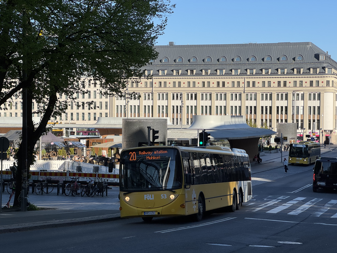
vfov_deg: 19.1
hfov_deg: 25.3
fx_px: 750
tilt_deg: +0.7
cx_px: 168
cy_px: 126
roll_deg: -0.6
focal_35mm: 77
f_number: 2.8
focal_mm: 9
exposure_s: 1/723
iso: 25
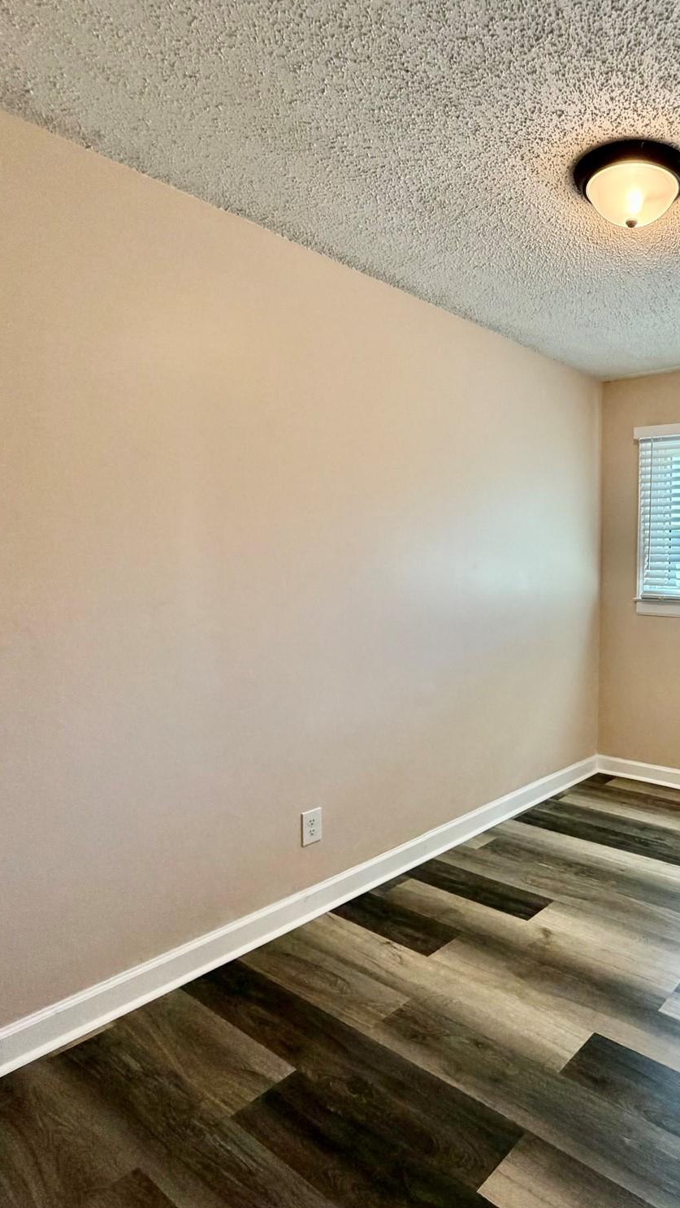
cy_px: 594
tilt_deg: -3.1
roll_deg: -0.8
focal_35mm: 21
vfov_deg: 83.8
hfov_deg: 49.2
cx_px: 579
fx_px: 673
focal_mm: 2.22
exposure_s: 1/120
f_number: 2.2
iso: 200
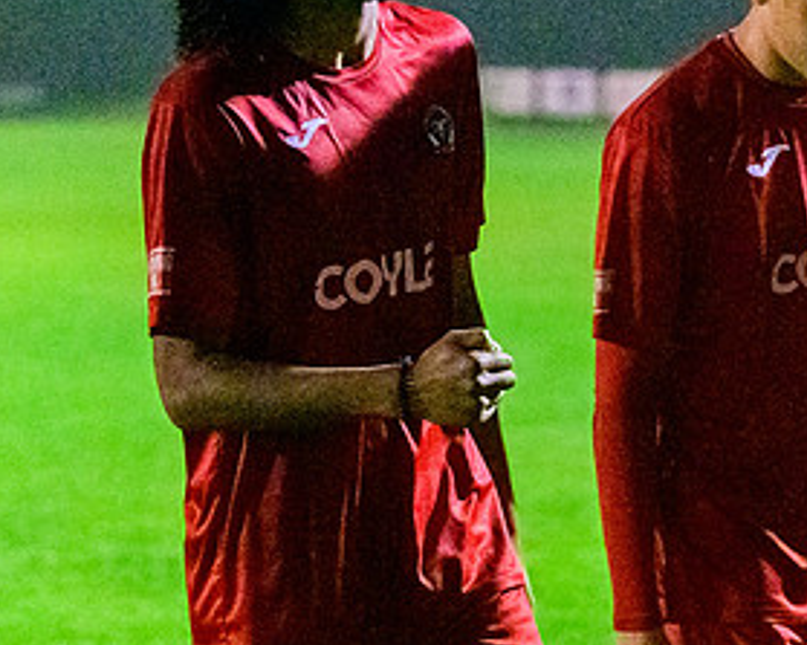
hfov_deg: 8.9
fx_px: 5205
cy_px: 424
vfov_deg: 7.1
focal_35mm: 218
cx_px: 569
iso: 12800
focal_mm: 70
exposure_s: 1/1250
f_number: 3.2
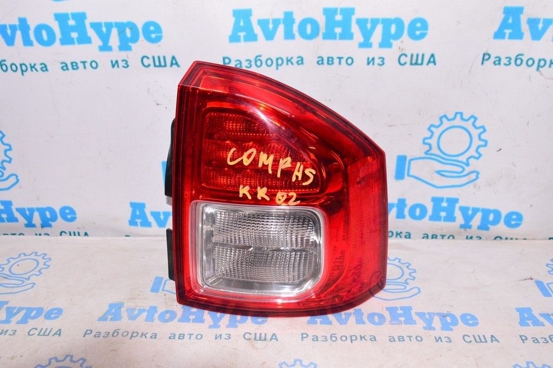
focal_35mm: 34
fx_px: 530
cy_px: 184
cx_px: 276
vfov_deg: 38.3
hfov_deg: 55.1
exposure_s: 1/200
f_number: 8
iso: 1600
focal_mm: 23
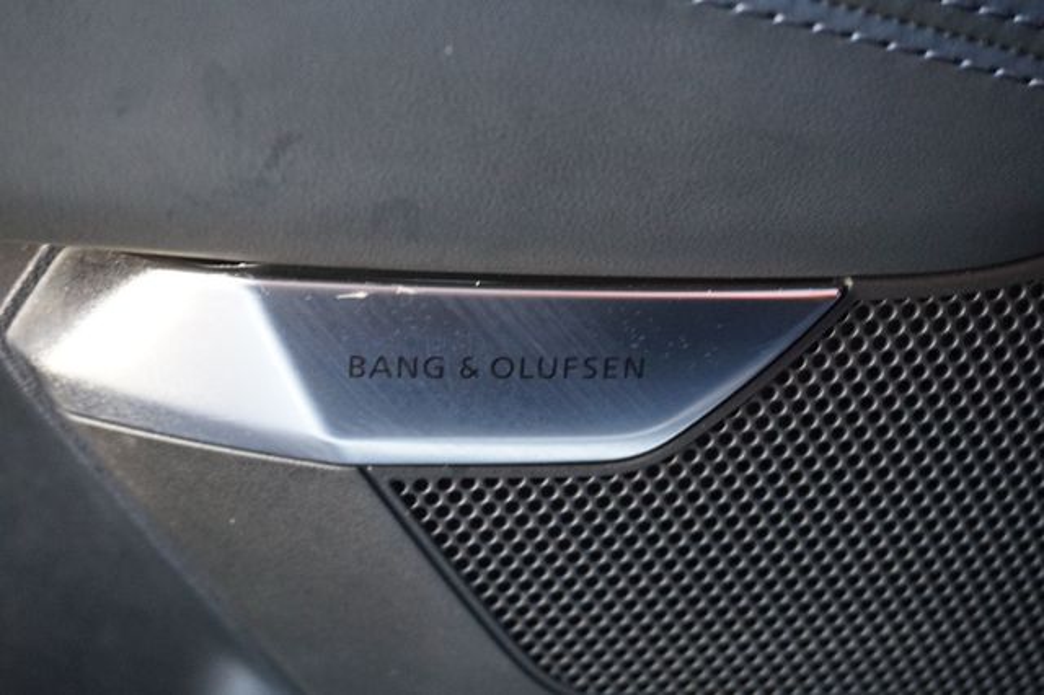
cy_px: 348
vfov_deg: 25.7
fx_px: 1522
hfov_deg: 37.9
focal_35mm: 52
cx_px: 522
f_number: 5.6
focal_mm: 35
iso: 2000
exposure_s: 1/60
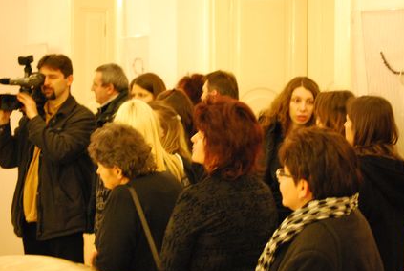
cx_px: 222
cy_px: 152
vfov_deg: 14.1
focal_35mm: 98
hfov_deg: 20.9
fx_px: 1096
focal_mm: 55
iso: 1600
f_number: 4
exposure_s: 1/20
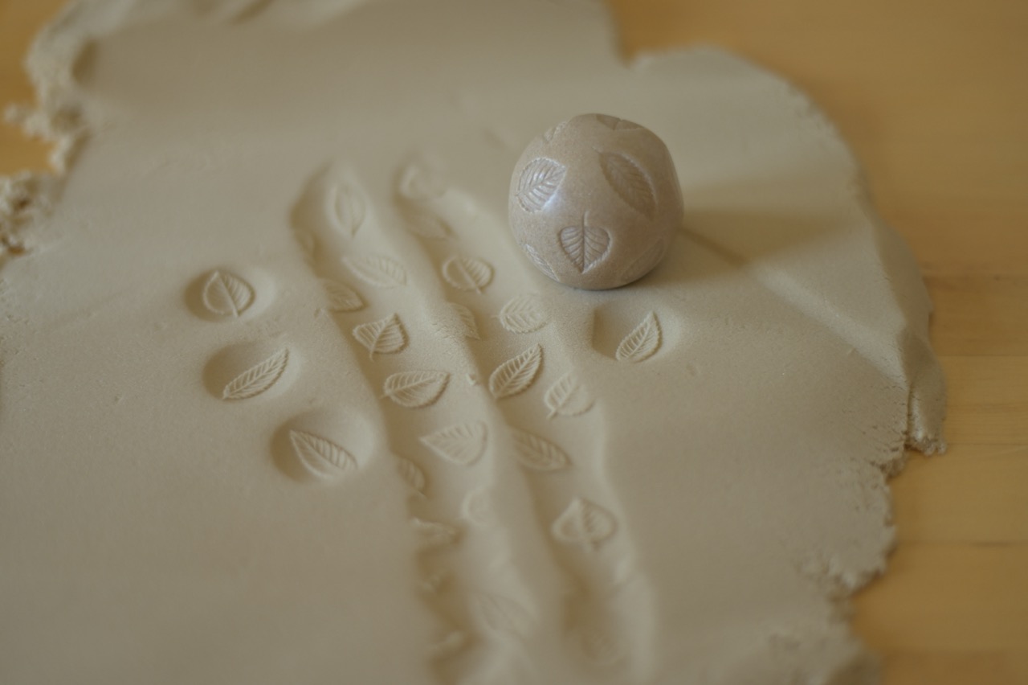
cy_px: 342
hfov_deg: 39.6
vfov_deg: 27.0
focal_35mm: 50
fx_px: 1427
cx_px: 514
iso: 100
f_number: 1.8
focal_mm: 50
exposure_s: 1/100
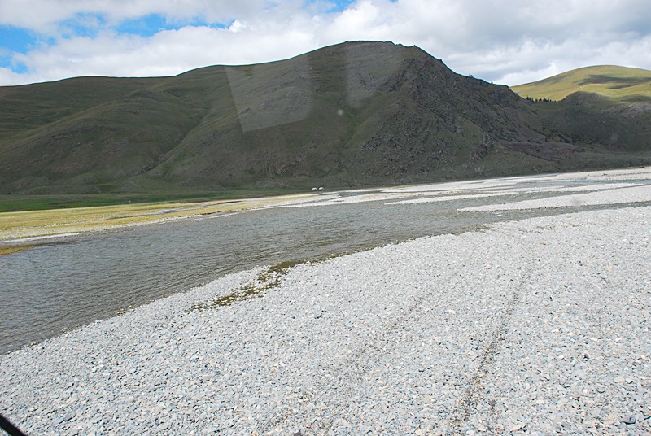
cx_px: 326
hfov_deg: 57.2
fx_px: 598
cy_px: 218
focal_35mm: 33
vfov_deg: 40.1
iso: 400
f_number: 5.6
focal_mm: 22
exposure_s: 1/1250
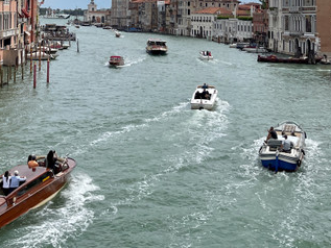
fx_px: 603
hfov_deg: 30.2
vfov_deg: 21.7
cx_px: 78
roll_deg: -1.3
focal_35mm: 63
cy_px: -44
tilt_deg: +4.0
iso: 32
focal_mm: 5.1
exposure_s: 1/10000
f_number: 1.6
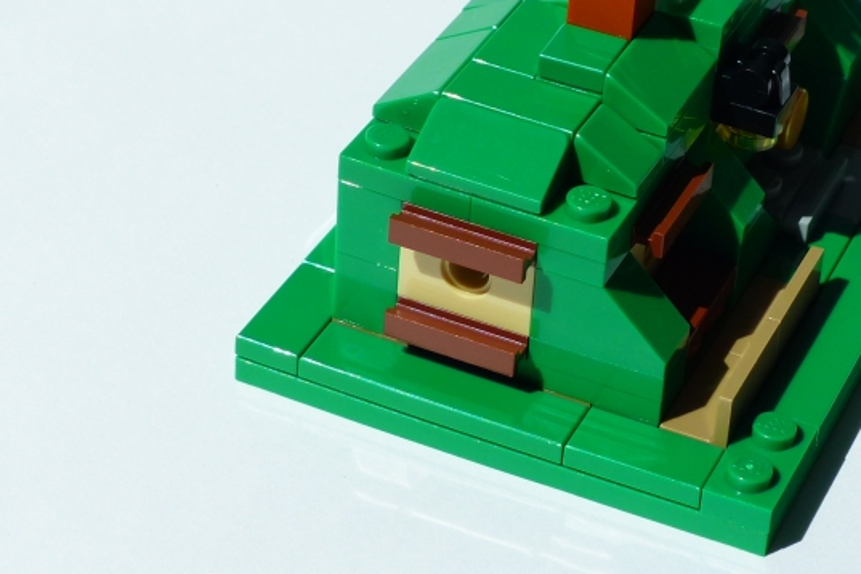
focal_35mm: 113
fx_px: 2702
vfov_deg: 12.1
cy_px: 91
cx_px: 696
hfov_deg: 17.9
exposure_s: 1/2000
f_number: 2.8
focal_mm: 9.8
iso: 100
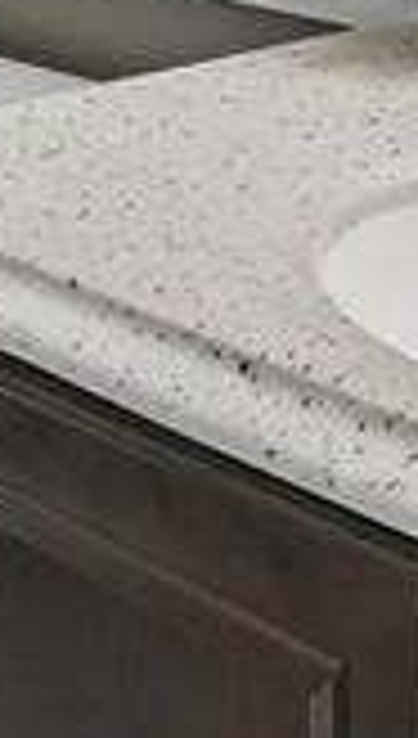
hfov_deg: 11.3
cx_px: 76
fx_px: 2095
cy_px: -536
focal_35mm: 107
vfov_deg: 16.9
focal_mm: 14
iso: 400
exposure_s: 1/20
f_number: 11
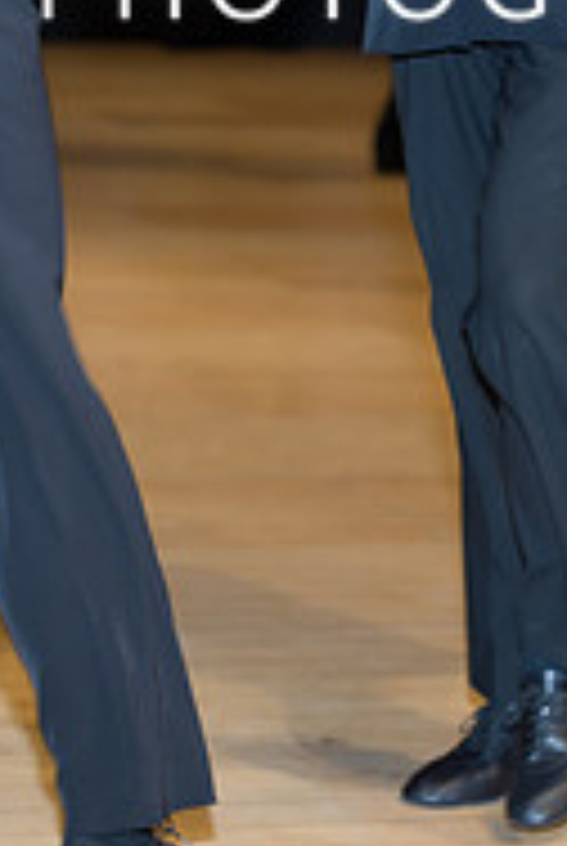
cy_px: -99
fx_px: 3931
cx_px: 506
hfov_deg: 8.2
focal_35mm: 167
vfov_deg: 12.1
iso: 400
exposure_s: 1/250
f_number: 3.5
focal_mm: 70
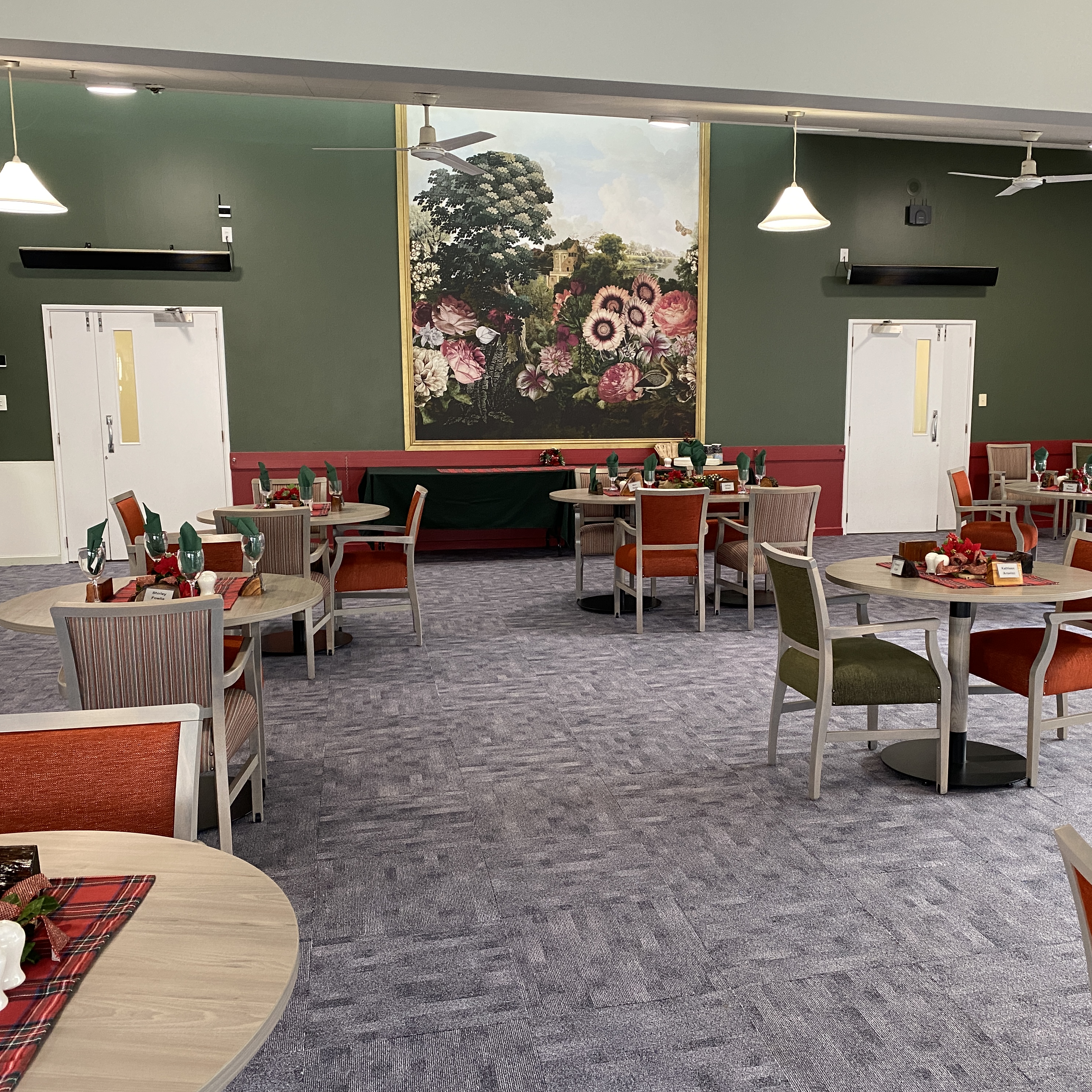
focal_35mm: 31
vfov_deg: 52.5
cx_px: 650
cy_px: 544
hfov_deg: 52.2
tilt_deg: -7.9
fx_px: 1106
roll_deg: -0.8
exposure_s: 1/50
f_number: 1.8
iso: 200
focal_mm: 4.25
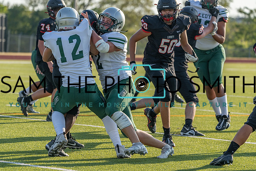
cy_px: 86
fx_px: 1629
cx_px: 128
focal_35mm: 229
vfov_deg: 6.0
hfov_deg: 9.0
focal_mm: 229
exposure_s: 1/1250
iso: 500
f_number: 5.6
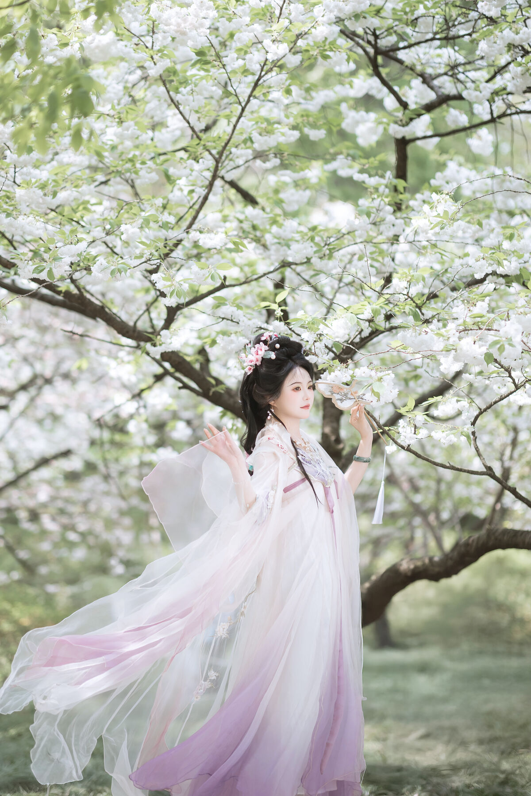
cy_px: 398
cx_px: 266
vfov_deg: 23.9
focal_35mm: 85
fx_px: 1880
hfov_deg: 16.1
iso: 100
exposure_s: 1/640
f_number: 1.8
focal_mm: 85
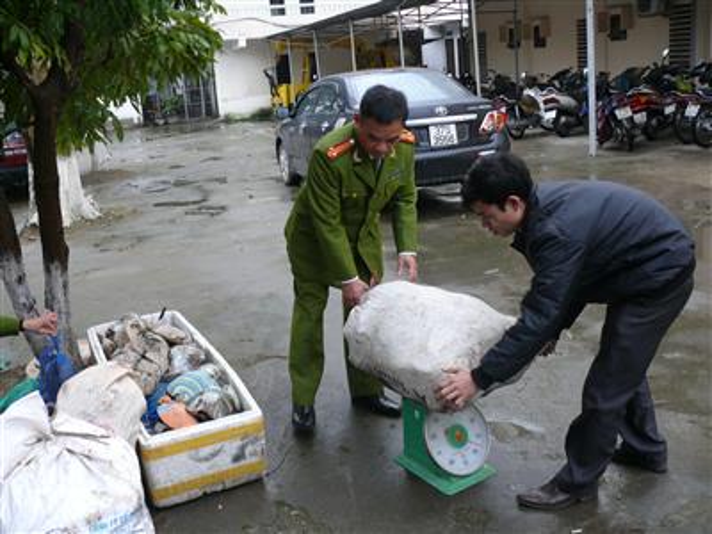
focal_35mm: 35
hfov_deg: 52.6
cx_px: 356
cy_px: 267
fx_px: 720
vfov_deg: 40.7
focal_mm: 7.4
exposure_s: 1/80
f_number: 2.8
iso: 100
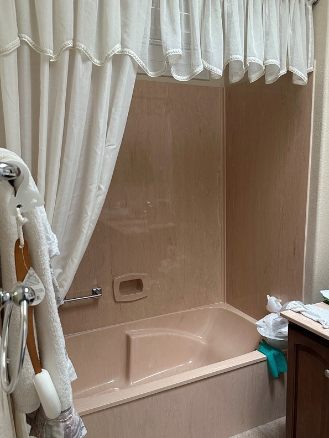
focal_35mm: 31
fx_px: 393
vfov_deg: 58.0
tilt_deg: -13.5
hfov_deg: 45.0
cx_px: 211
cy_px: 258
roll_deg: +0.9
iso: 250
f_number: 1.78
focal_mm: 6.86
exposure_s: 1/91
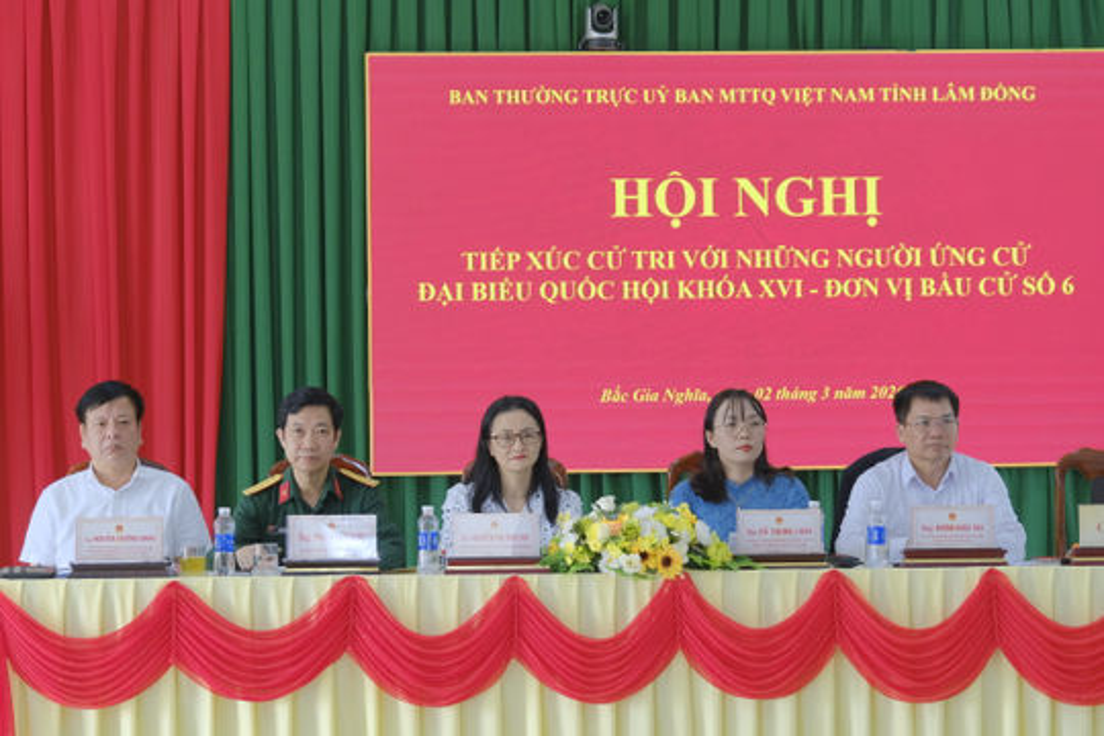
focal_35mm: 70
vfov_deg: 19.5
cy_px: 368
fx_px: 2146
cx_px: 552
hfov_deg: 28.8
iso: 1250
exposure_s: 1/140
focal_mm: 46.6
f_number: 4
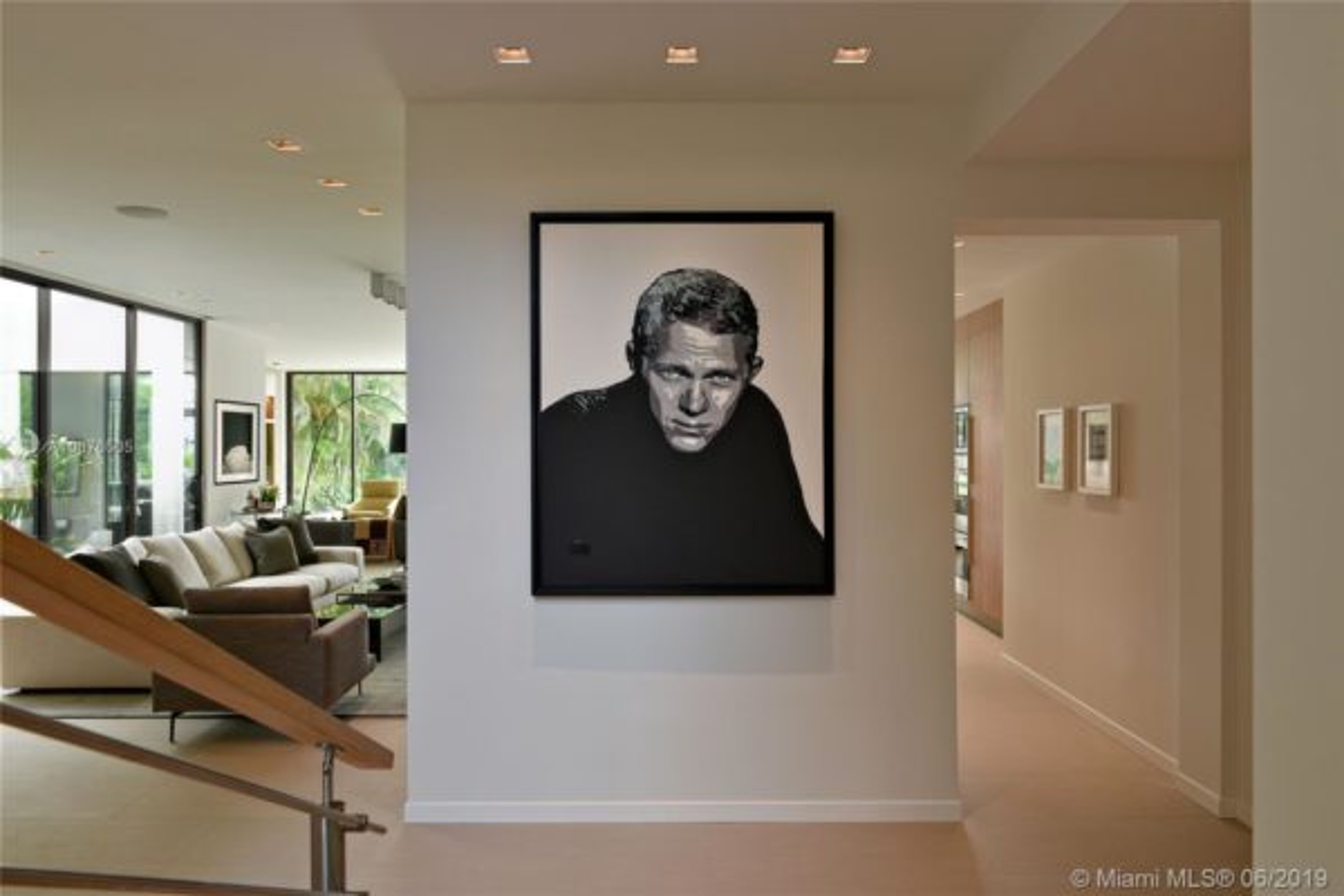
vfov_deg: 53.1
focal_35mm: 24
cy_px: 448
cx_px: 672
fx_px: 896
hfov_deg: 73.7
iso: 125
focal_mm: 24
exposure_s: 1/1.67
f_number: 11
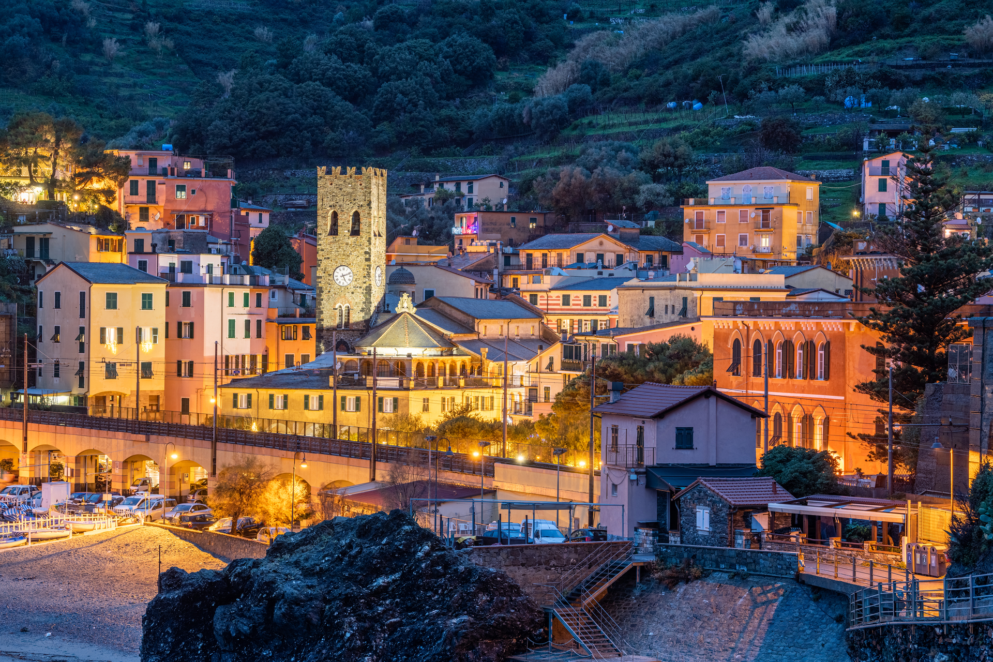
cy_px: 331
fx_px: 2896
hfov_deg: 19.5
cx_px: 496
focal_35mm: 105
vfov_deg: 13.0
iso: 200
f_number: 6.3
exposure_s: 2
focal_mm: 105
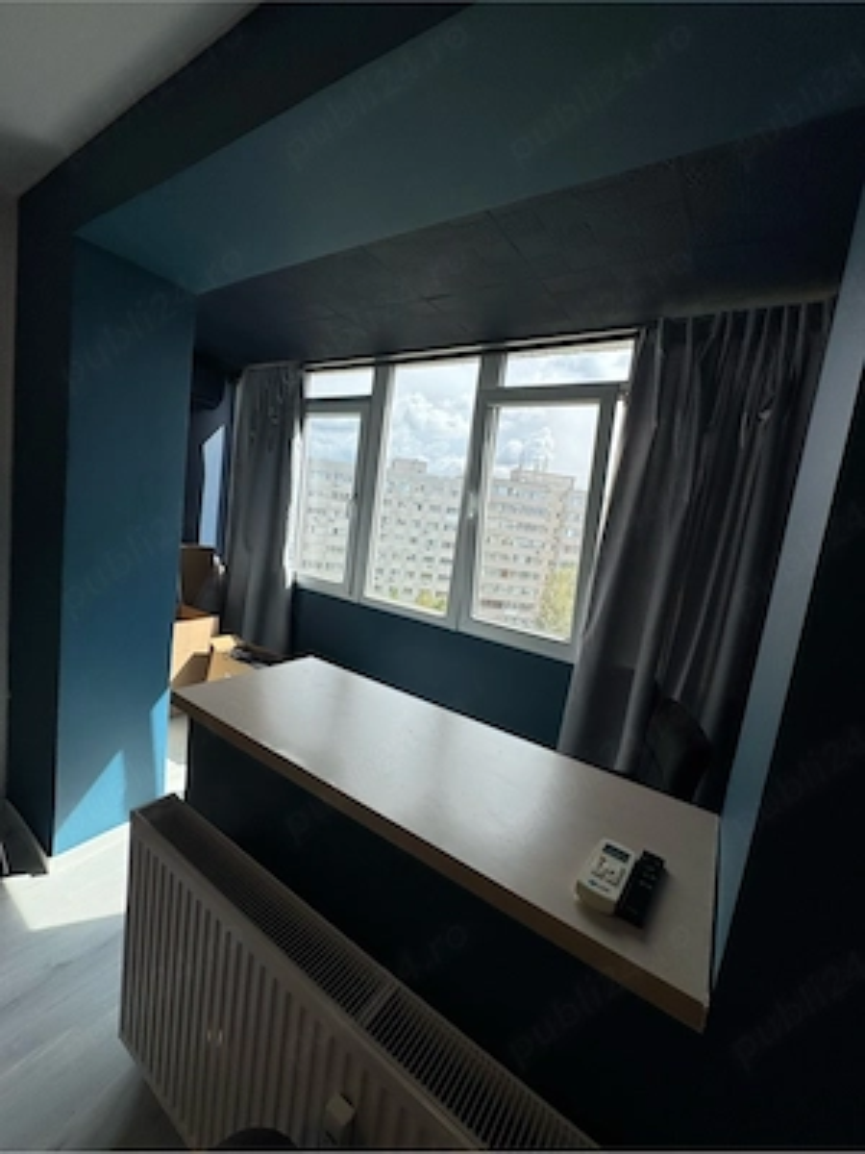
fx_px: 466
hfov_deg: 85.7
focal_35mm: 14
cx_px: 432
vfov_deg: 102.1
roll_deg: -7.7
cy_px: 577
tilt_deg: -7.0
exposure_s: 1/713
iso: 40
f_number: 2.2
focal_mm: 2.22
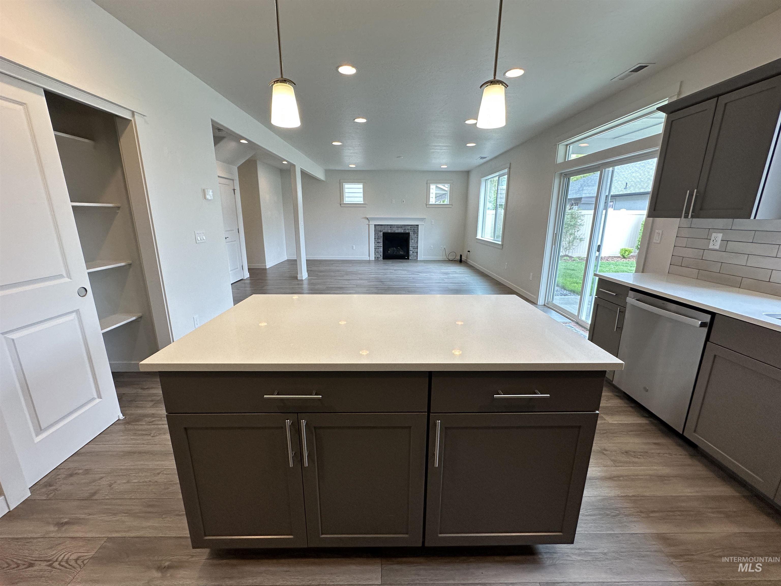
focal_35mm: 14
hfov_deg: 102.1
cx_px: 390
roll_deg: -0.4
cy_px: 293
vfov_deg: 85.7
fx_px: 316
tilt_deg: -14.7
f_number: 2.2
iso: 160
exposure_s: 1/120
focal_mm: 2.22
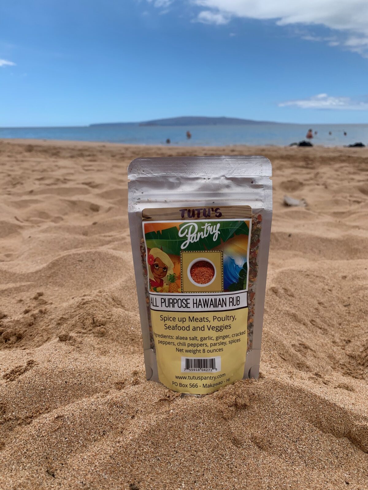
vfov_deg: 67.3
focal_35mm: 26
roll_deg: +0.8
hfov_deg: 53.1
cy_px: 245
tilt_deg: -16.3
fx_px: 369
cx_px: 184
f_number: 1.8
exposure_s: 1/2755
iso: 25
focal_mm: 4.25
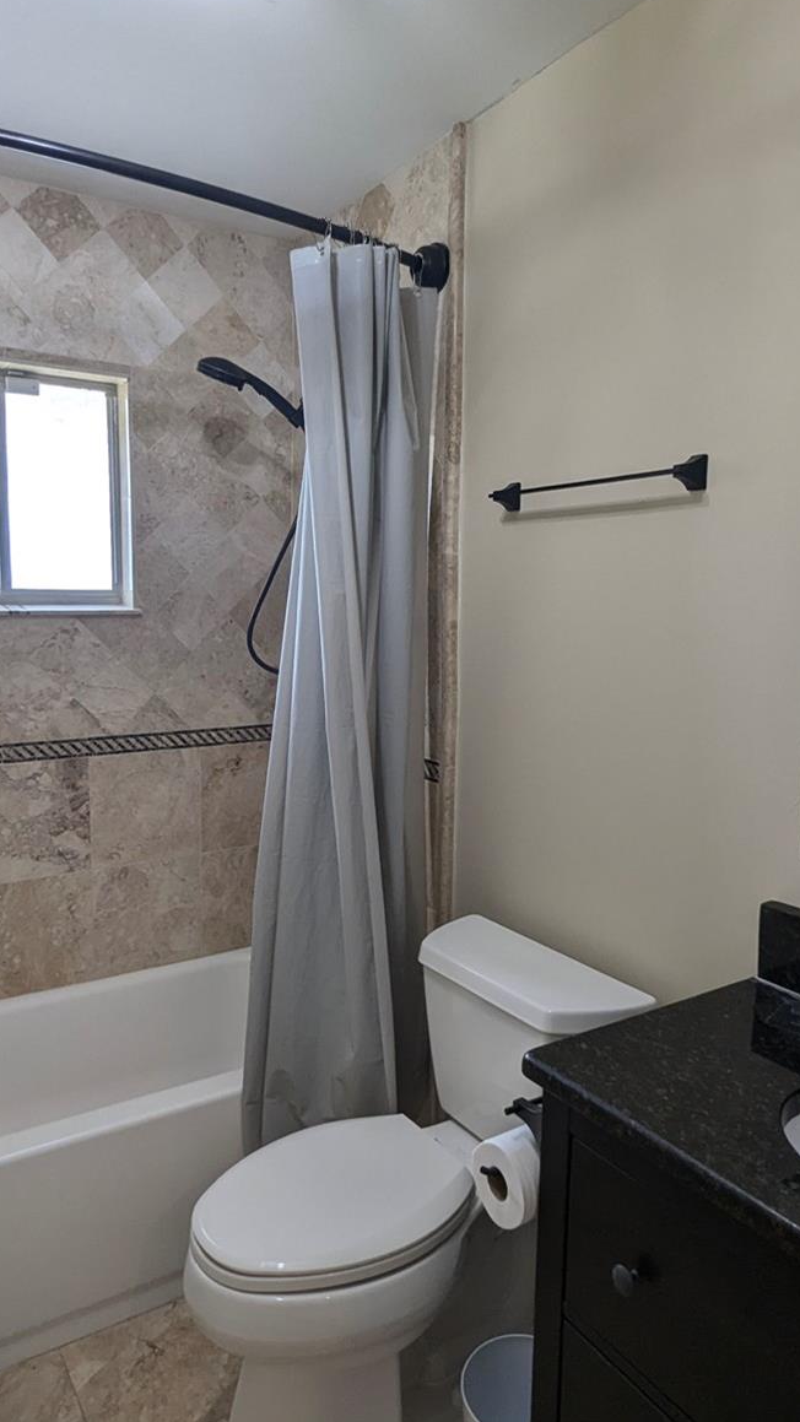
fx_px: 905
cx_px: 380
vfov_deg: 76.3
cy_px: 698
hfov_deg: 47.7
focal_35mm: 24
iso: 71
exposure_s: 1/120
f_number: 2.2
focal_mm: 2.35
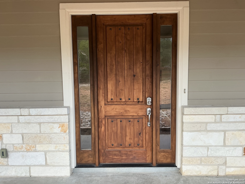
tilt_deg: -6.0
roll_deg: +0.1
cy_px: 92
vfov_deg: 48.2
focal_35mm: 29
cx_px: 122
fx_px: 205
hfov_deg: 61.7
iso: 20
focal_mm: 3
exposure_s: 1/120
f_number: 1.8
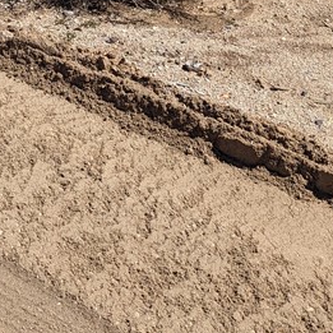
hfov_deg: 20.4
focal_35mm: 83
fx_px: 903
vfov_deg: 16.8
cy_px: -286
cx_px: 26
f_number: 1.85
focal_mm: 6.81
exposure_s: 1/2217
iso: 45
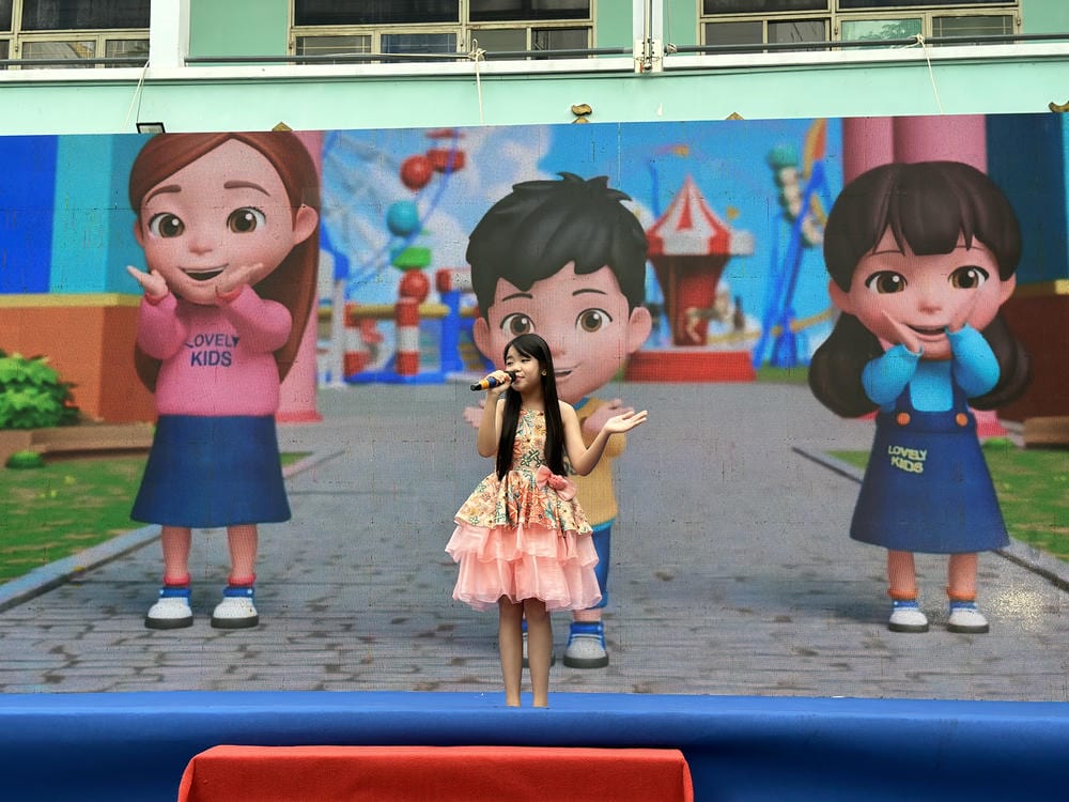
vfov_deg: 30.3
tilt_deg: +7.3
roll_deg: -0.1
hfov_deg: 39.7
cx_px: 534
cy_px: 401
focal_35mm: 48
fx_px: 1482
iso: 64
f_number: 1.78
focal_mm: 6.86
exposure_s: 1/326
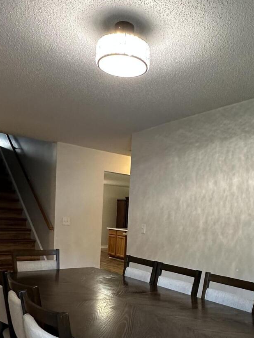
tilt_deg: -5.2
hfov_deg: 41.6
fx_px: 333
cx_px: 151
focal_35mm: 34
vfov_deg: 52.1
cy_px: 245
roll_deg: -3.4
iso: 250
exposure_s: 1/60
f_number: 2.2
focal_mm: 2.22
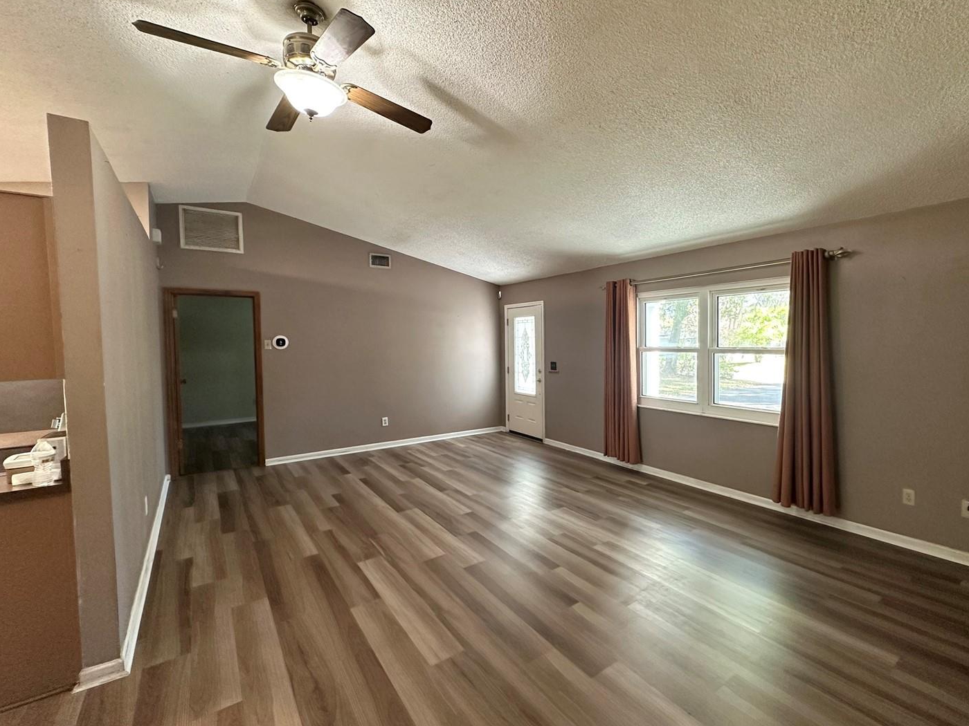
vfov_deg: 78.1
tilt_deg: -1.3
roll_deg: +0.1
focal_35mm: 16
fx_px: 448
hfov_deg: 94.1
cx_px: 541
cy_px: 355
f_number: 2.2
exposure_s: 1/60
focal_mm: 2.22
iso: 320
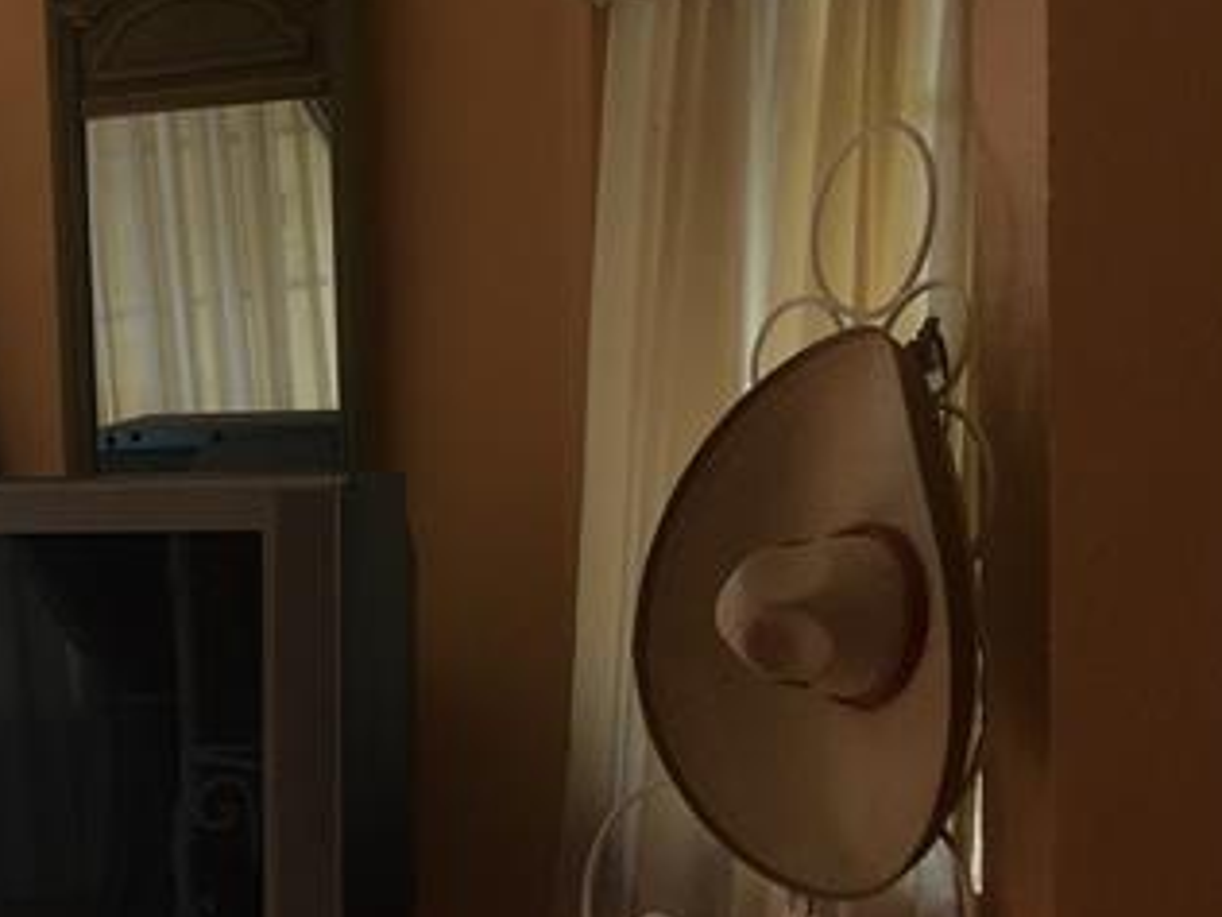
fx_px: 3318
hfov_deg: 18.6
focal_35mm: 94
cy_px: 658
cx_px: -584
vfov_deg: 15.7
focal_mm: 4.15
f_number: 2.2
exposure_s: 1/120
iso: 25
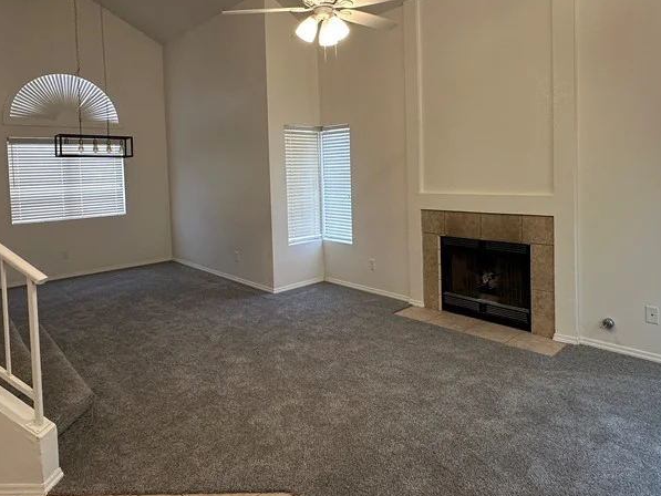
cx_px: 350
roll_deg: +1.5
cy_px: 184
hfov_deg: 71.5
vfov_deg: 56.1
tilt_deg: -1.3
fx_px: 458
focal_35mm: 24
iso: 200
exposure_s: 1/120
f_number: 2.2
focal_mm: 2.22
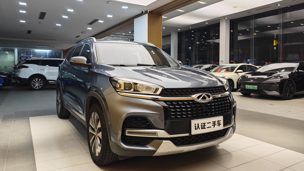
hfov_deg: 71.9
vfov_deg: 44.3
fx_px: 210
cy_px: 73
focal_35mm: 26
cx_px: 147
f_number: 1.9
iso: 400
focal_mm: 8.7
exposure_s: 1/100
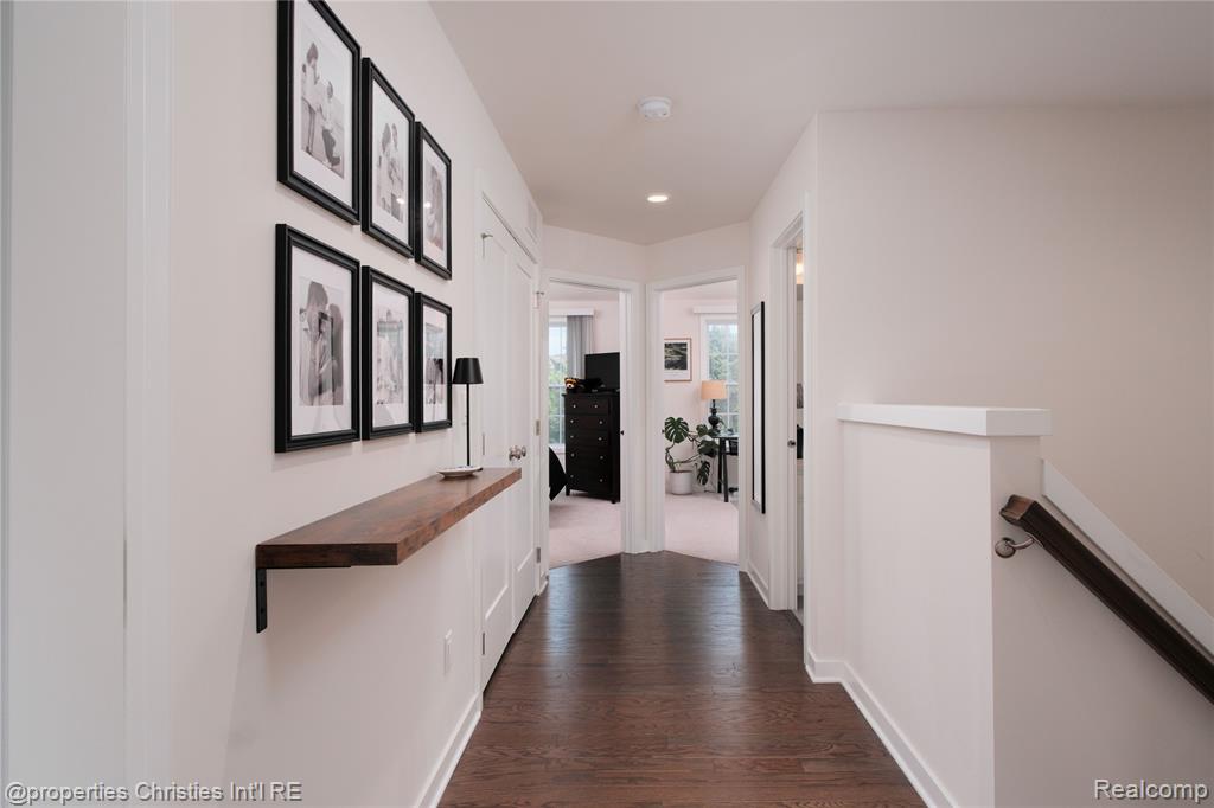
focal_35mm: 20
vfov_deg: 61.9
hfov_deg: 84.0
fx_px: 674
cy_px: 404
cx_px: 607
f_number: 8
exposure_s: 1/250
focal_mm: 13.1
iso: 640
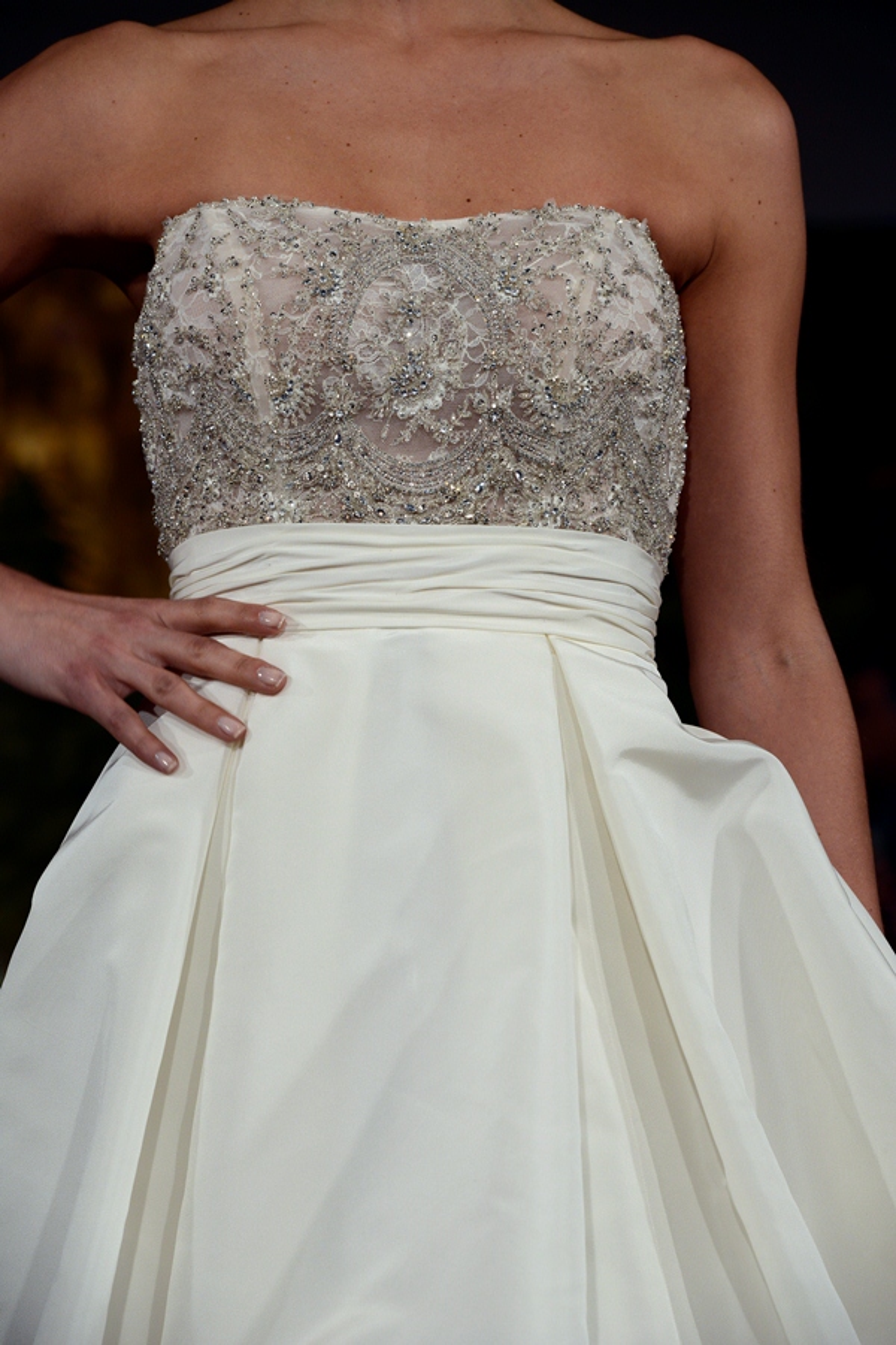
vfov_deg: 13.7
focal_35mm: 150
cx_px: 448
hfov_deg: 9.1
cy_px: 672
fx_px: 5600
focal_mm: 150
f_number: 7.1
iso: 1000
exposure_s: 1/200
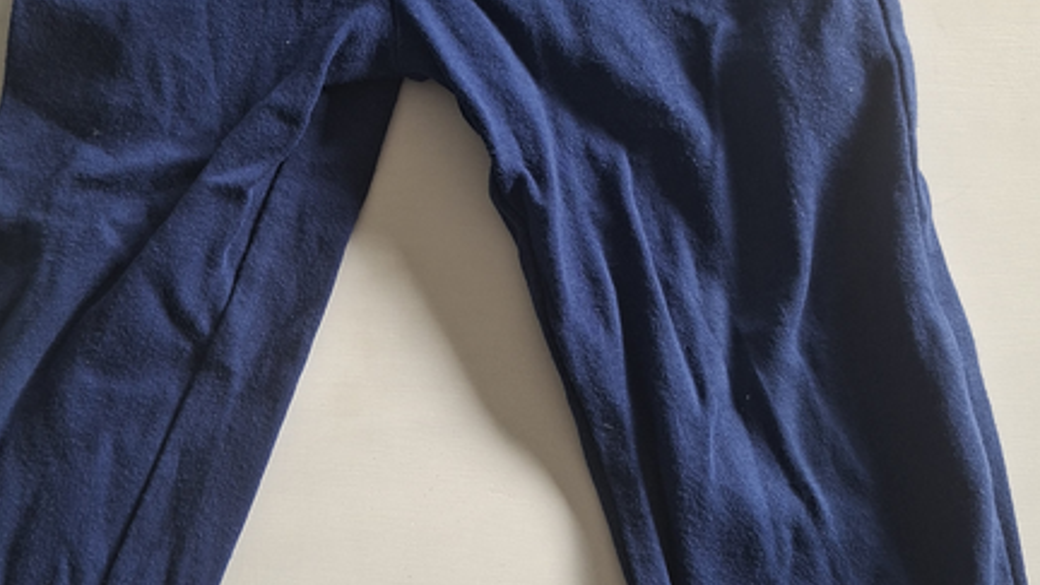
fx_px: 1324
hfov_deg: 42.9
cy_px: 242
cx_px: 479
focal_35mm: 48
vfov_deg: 24.9
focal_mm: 5.54
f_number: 1.8
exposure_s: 1/120
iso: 125
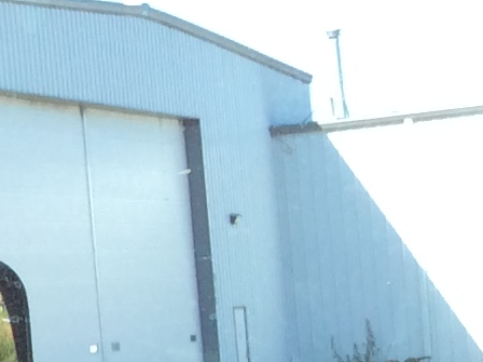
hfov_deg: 9.2
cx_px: -813
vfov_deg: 8.0
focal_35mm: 185
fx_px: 2579
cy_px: 331
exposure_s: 1/369
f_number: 2.4
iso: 32
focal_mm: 3.3
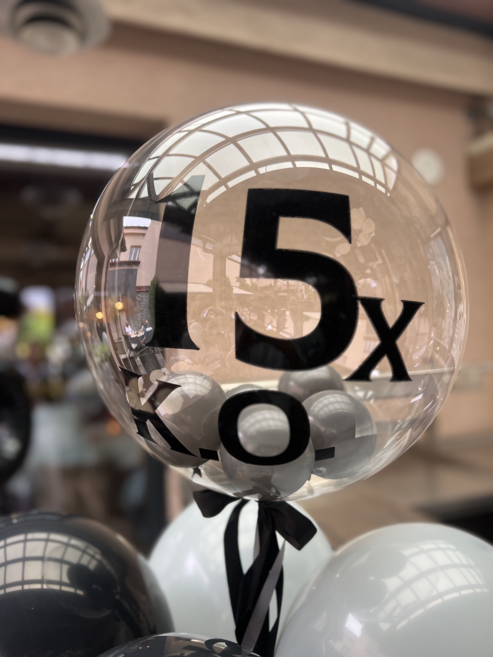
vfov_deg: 67.3
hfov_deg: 53.1
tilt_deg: +2.4
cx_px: 246
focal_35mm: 26
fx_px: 494
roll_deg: +2.2
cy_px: 328
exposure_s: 1/220
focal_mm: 5.7
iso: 40
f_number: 1.5
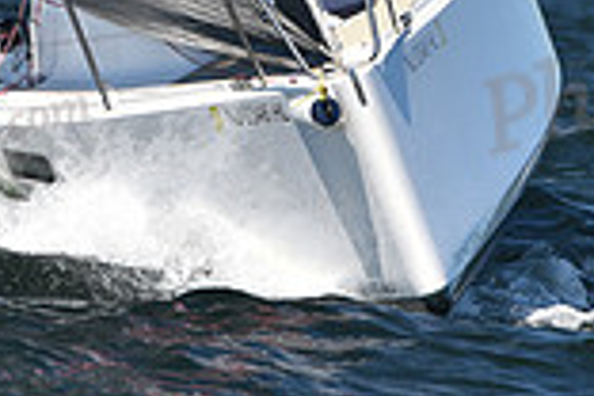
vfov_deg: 1.8
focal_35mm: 743
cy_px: -89
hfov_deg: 2.8
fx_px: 12259
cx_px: 289
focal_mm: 200
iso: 200
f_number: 3.5
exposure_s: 1/800
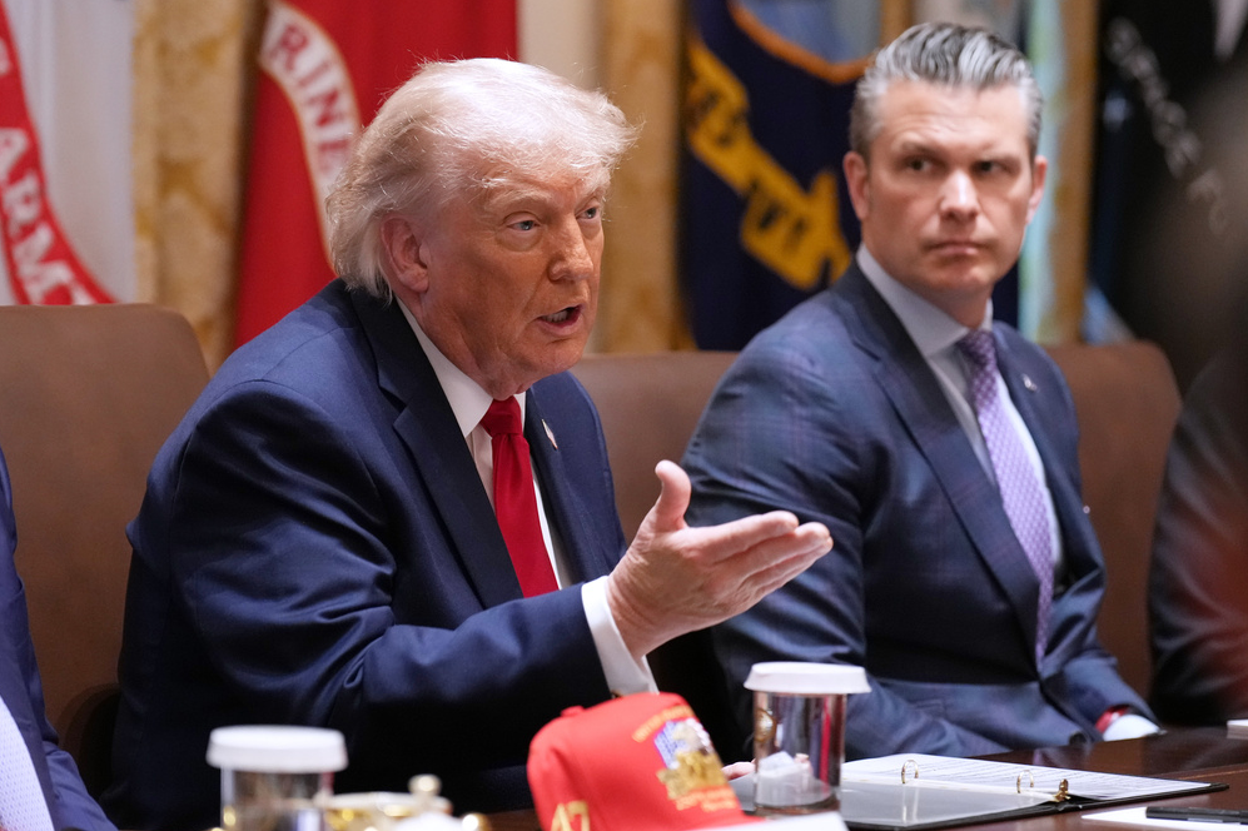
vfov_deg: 7.3
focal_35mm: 189
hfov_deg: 10.9
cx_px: 623
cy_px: 419
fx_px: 6549
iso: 3200
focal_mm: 123
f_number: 2.8
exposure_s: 1/160
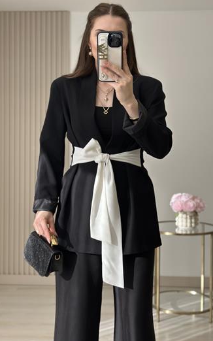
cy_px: 168
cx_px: 117
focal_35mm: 52
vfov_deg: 38.9
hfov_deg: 24.8
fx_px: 483
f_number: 1.78
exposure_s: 1/503
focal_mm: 6.86
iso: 80
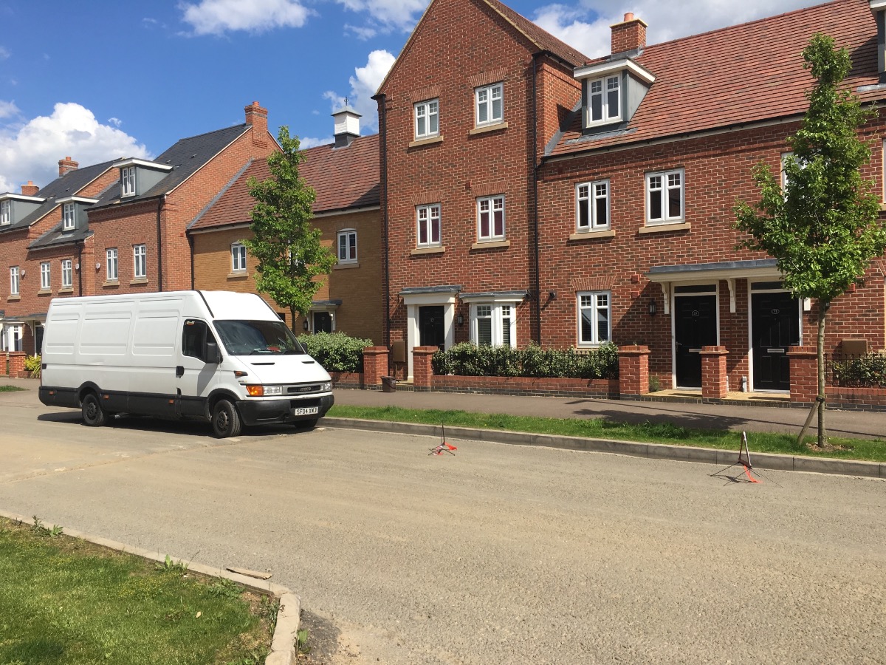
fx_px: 742
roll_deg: +0.3
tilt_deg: -0.1
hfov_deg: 61.7
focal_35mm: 29
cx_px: 443
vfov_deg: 48.2
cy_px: 332
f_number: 2.2
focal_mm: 4.15
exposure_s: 1/1832
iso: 25
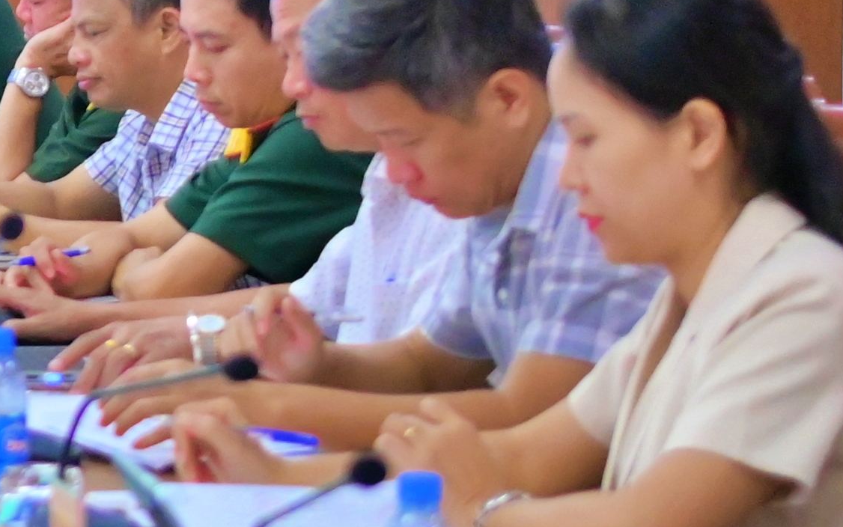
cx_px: -699
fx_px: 6078
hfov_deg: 7.7
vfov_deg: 5.0
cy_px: 170
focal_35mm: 265
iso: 1600
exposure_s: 1/800
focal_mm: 35
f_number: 1.8
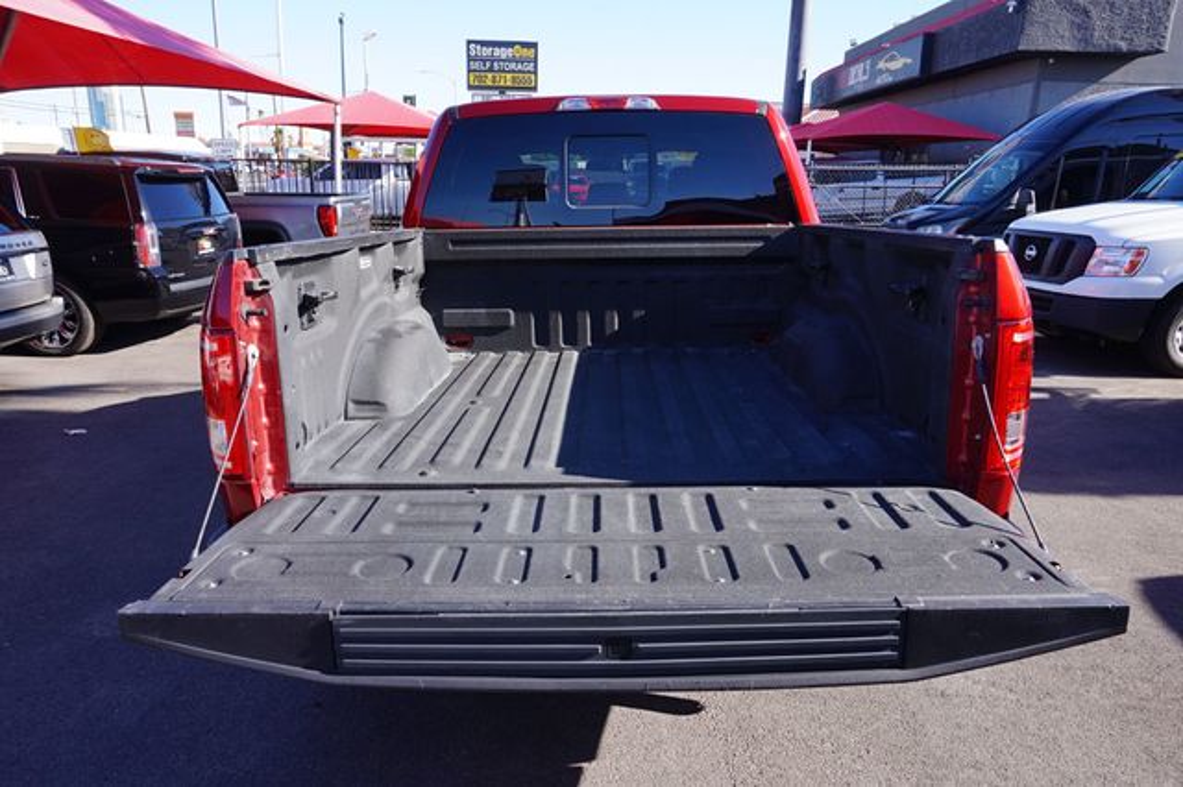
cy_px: 394
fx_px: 788
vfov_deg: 53.1
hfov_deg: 73.8
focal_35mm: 24
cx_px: 592
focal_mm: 16
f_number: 8
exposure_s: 1/80
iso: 100
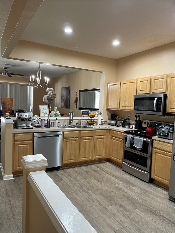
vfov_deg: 67.3
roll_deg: -2.1
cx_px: 88
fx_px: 175
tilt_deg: -5.1
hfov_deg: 53.1
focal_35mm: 26
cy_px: 116
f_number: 1.6
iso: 160
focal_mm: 4.2
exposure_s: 1/60
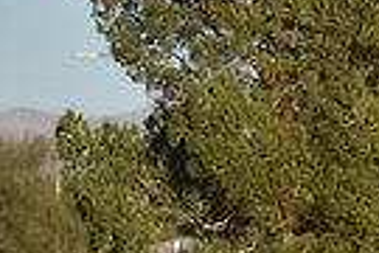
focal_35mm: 859
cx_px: 674
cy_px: 415
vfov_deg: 1.6
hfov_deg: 2.4
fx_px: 9043
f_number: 5.6
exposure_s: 1/1000
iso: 220
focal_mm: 200
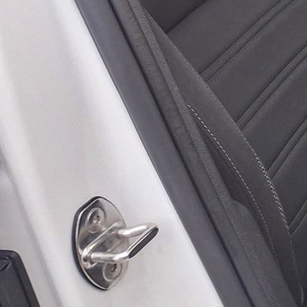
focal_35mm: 96
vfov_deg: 17.3
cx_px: 667
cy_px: -55
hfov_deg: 14.2
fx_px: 963
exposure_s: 1/25
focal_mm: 4.69
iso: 250
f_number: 1.8
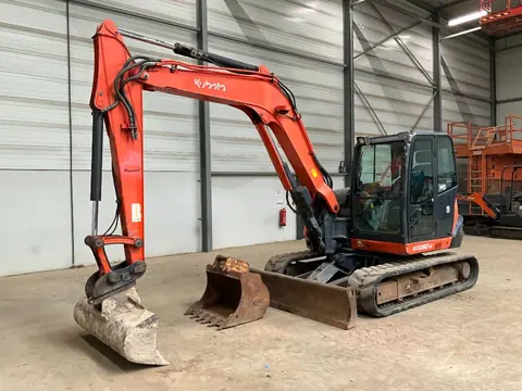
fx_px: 437
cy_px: 196
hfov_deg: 61.7
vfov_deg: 48.2
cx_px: 261
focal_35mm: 29
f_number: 1.8
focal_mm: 3
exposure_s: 1/60
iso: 100
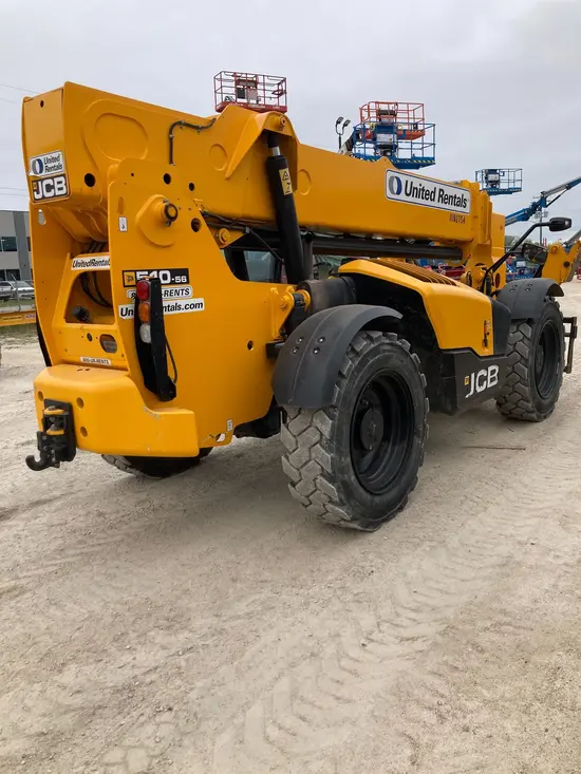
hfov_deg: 49.8
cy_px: 387
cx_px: 290
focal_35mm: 28
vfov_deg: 63.4
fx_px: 626
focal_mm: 3.99
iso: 20
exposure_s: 1/649
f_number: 1.8
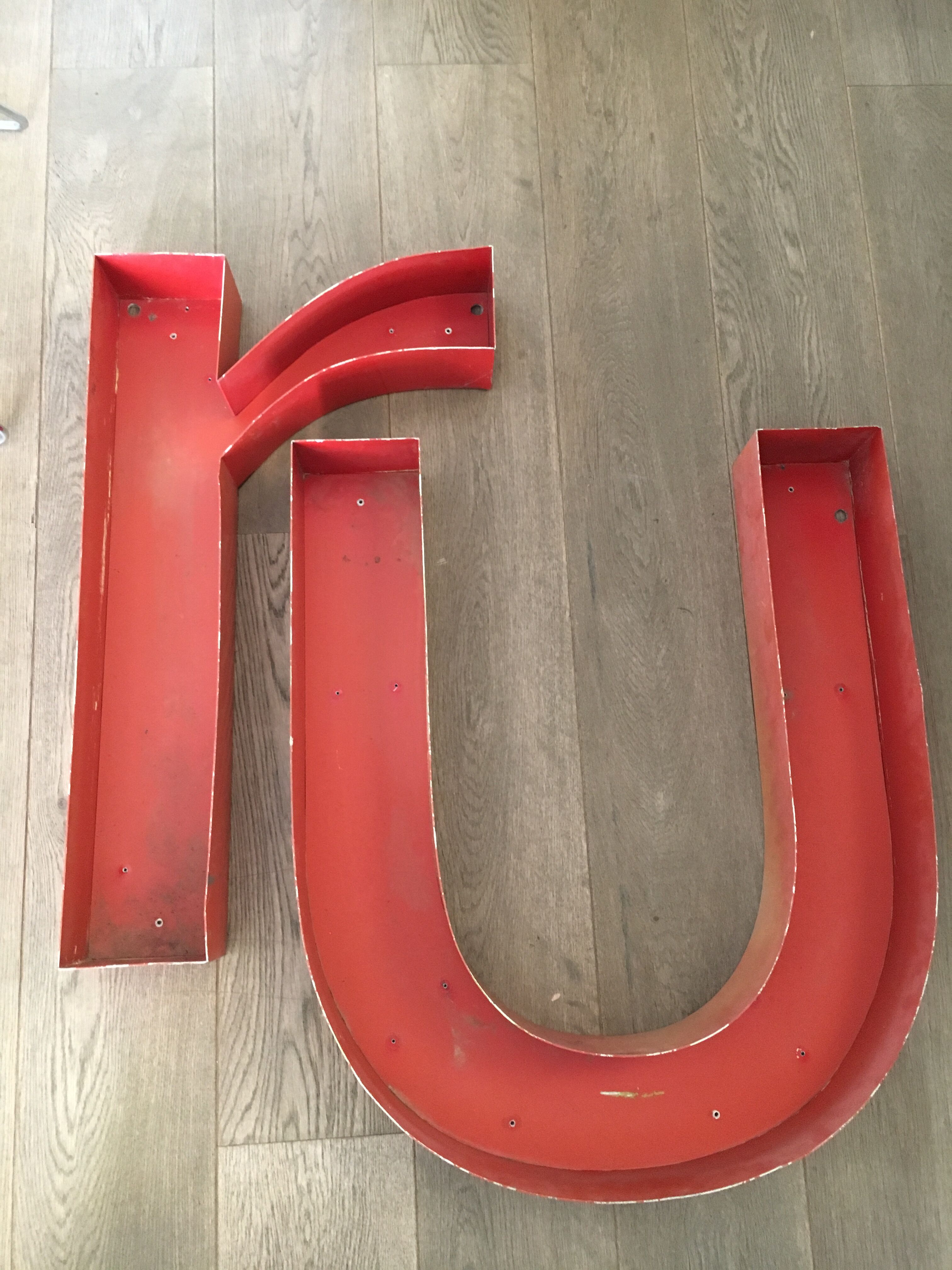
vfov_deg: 61.7
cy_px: 635
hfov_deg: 48.2
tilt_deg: -77.1
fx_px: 1063
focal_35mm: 29
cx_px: 476
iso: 200
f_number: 2.2
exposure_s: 1/20
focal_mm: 4.15
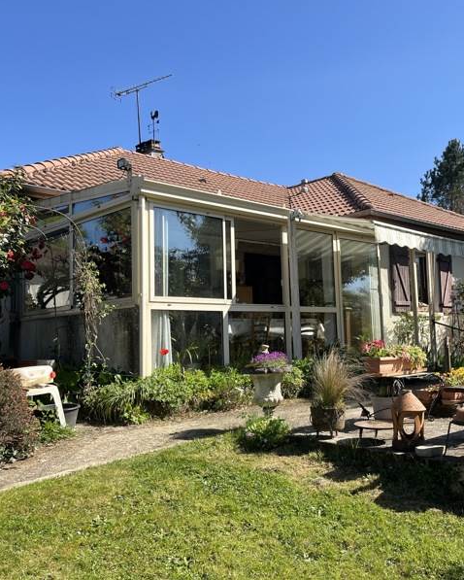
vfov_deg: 52.8
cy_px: 290
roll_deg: +2.5
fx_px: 583
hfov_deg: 43.0
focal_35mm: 34
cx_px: 293
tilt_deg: +5.5
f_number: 1.6
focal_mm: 5.1
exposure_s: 1/2137
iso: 50
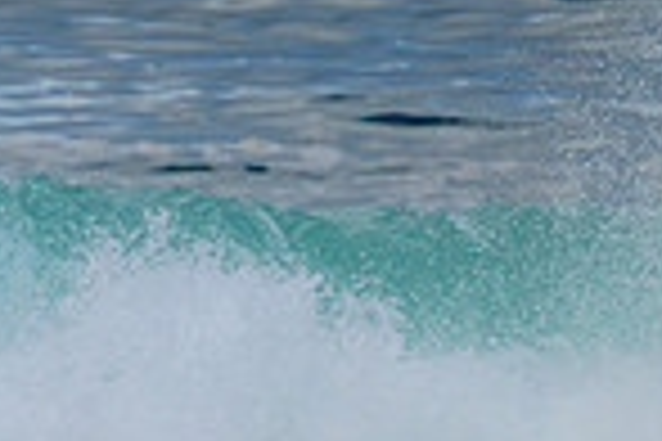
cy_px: 646
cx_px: -531
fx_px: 58068
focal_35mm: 3158
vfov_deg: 0.4
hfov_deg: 0.7
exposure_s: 1/2000
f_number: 11
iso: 800
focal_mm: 800
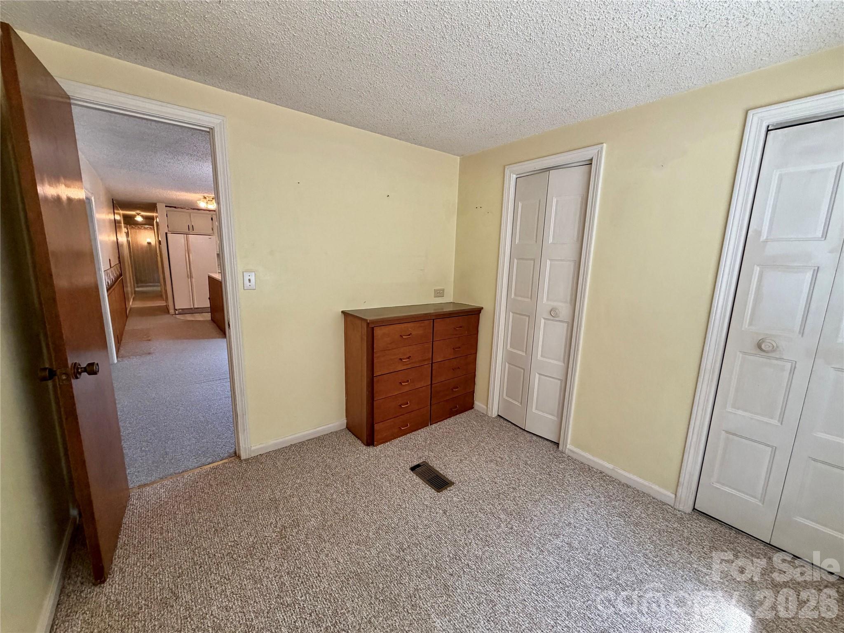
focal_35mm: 14
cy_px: 316
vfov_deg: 85.7
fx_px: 341
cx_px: 422
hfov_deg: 102.1
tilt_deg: -11.6
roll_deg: -1.6
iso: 250
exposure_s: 1/120
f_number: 2.2
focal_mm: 2.22
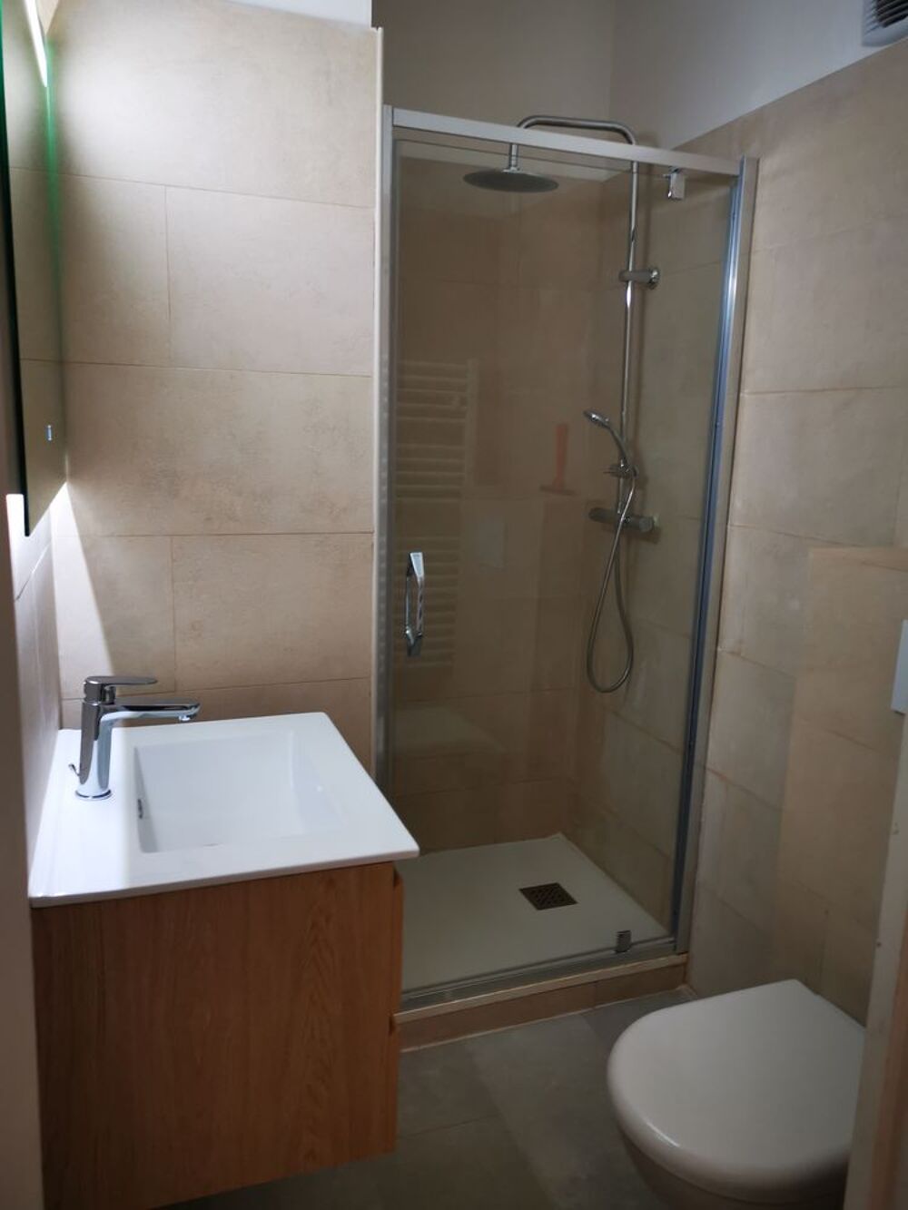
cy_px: 605
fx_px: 944
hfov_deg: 51.4
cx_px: 454
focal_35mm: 27
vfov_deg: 65.3
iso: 160
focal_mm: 5.58
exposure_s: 1/36
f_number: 1.8
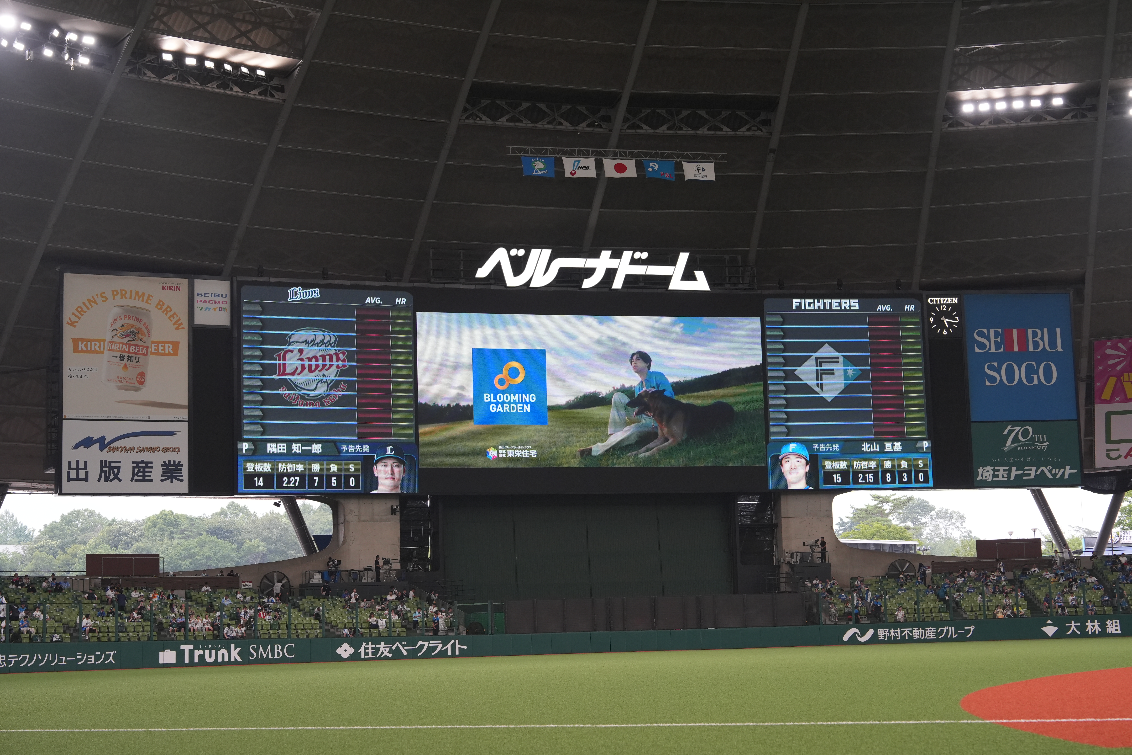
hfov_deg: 32.9
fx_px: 1918
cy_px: 378
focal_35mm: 61
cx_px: 566
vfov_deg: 22.3
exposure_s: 1/250
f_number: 6.3
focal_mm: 61
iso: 1600
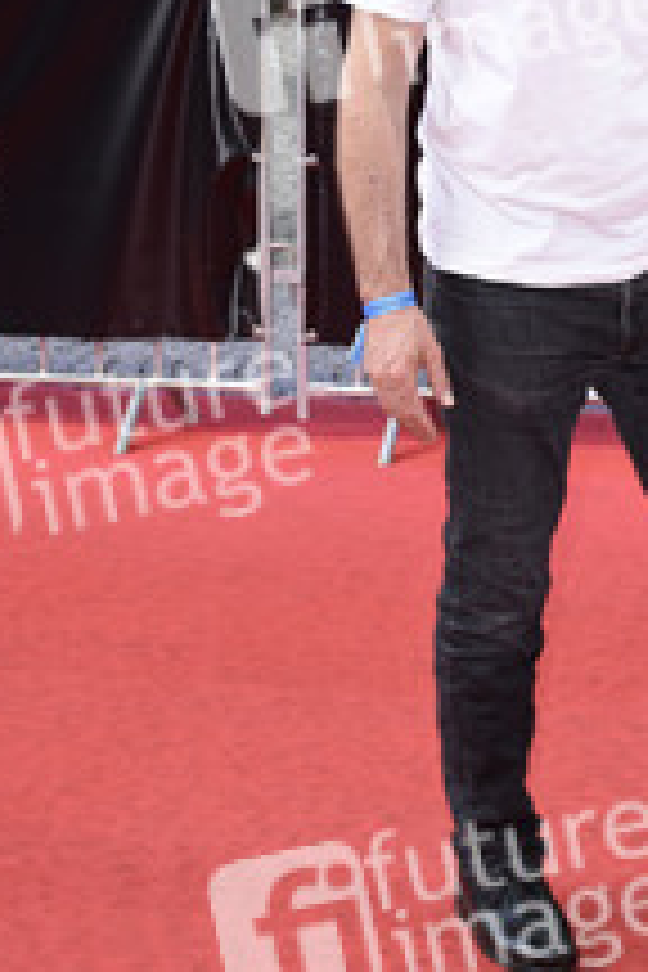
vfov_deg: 18.3
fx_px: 2997
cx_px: 572
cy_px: 234
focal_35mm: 111
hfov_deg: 12.3
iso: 200
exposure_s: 1/125
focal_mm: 40
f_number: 6.3
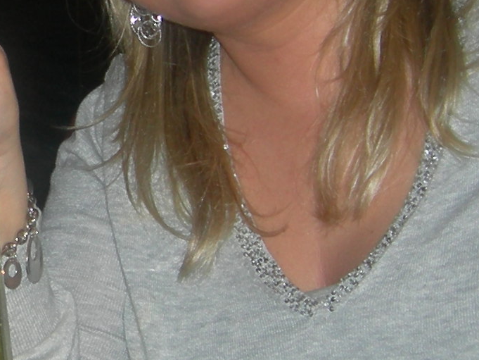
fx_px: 1896
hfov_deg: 13.9
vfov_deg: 10.8
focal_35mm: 137
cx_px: -131
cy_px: 46
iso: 64
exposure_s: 1/60.1
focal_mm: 7.5
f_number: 2.7
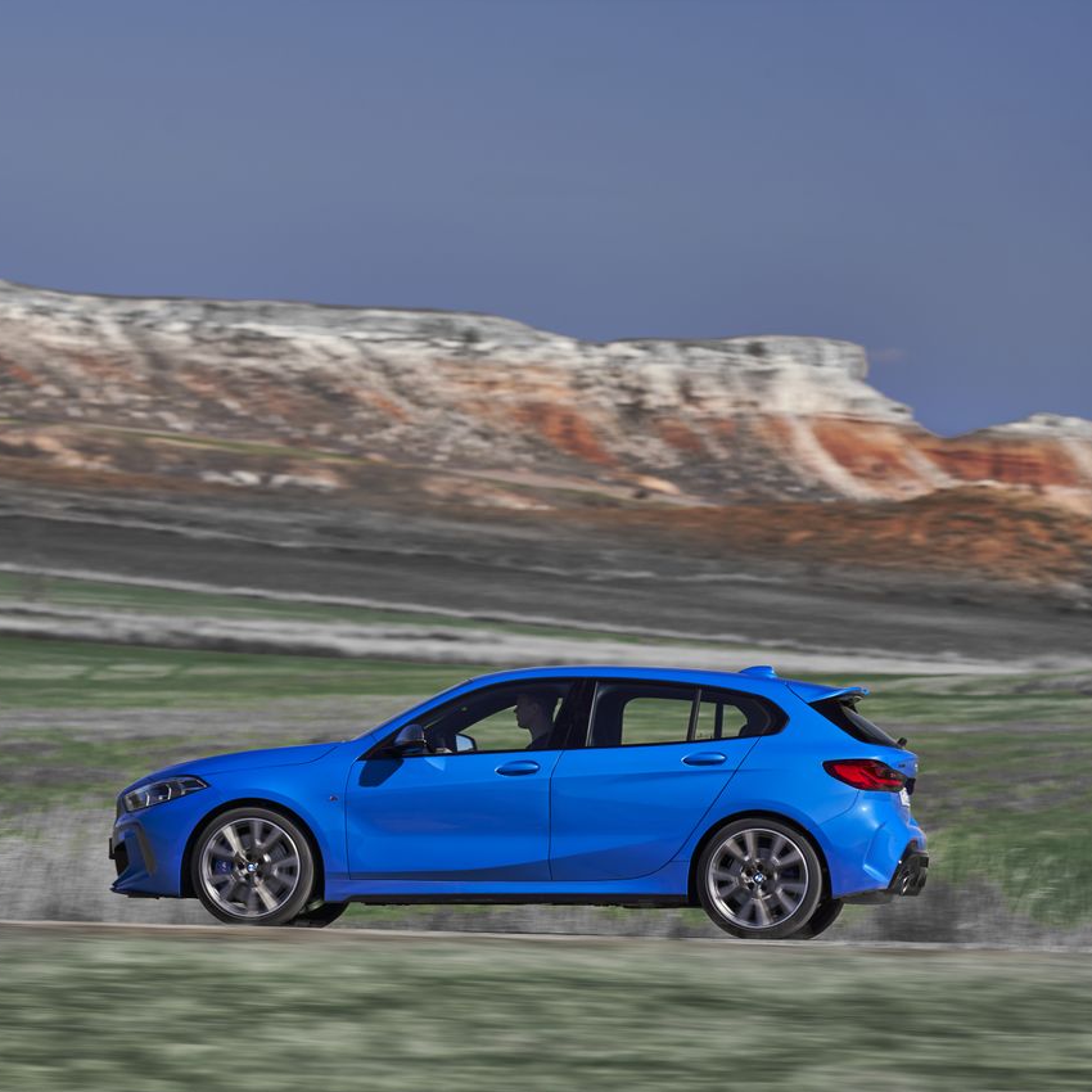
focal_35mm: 256
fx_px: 9137
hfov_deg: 6.8
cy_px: 545
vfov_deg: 6.8
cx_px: 310
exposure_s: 1/200
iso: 100
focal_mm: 200
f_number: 7.1
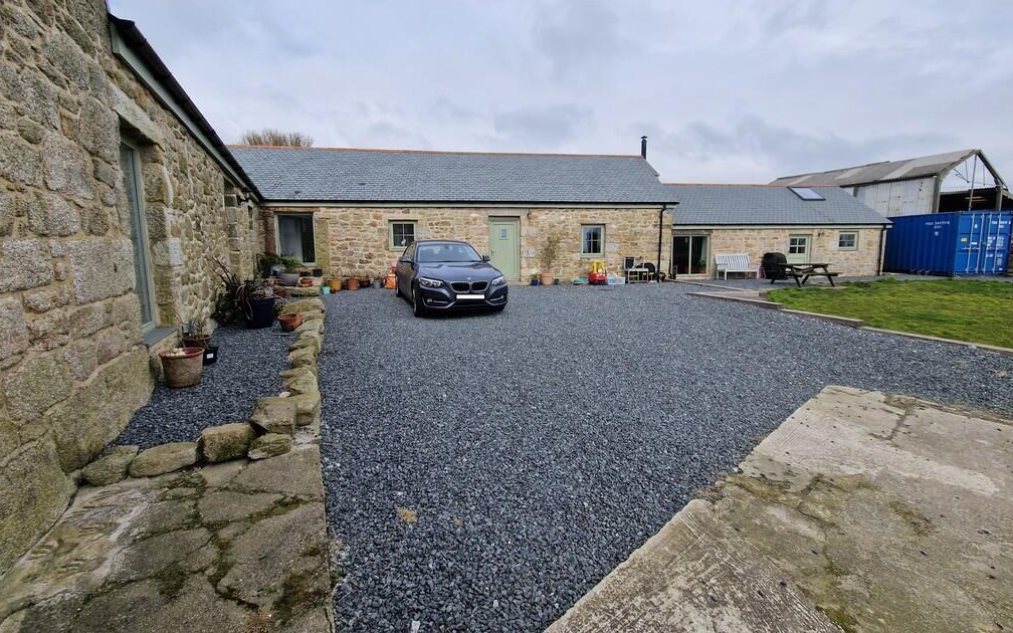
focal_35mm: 14
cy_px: 296
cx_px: 502
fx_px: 387
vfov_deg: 78.5
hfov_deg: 105.3
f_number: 2.2
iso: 50
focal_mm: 2.2
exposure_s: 1/2168
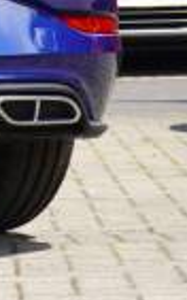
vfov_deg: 6.5
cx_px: -476
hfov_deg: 3.9
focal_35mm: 319
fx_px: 2604
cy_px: -64
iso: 100
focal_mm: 46
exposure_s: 1/100
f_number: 6.3
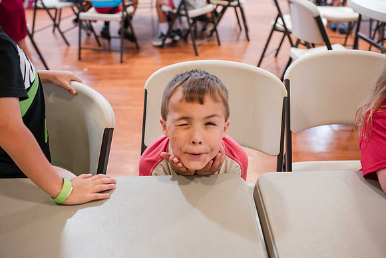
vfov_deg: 35.1
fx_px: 407
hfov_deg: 50.8
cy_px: 125
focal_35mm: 38
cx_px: 197
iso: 2200
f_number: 2.8
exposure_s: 1/125
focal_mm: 35
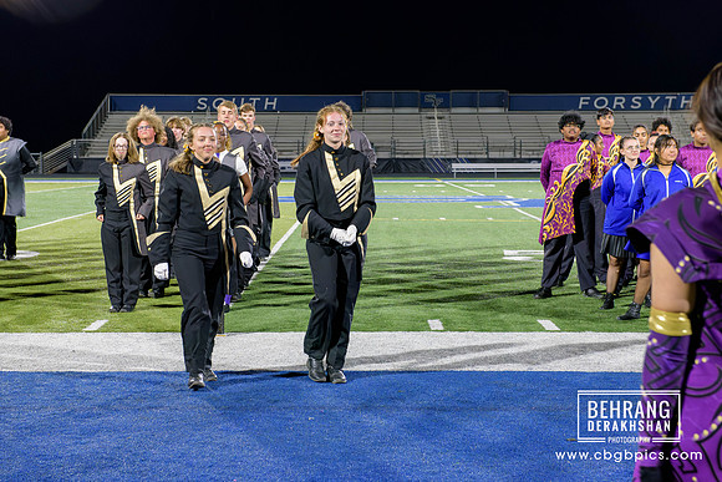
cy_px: 241
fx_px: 1372
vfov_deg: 19.9
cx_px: 354
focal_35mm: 68
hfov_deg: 29.5
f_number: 6.3
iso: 5600
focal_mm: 66
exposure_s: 1/200
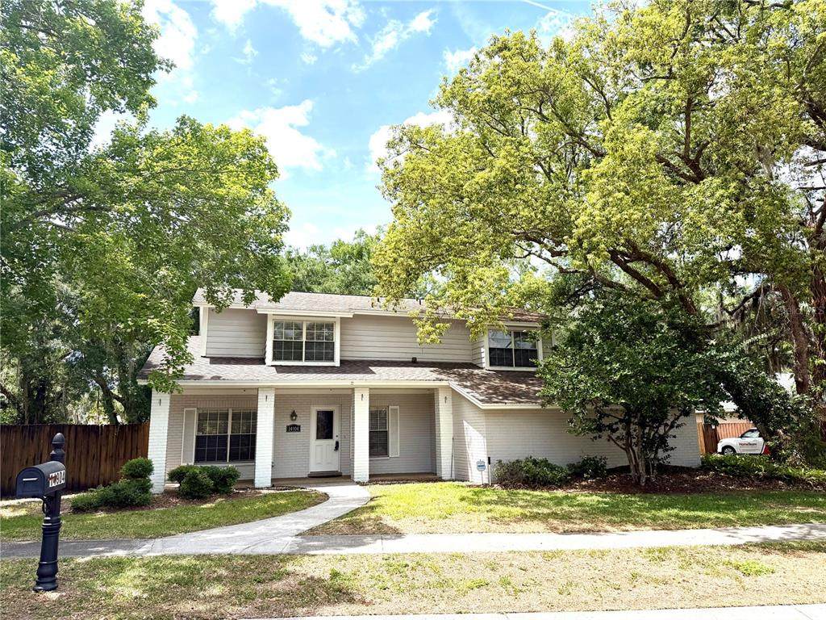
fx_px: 573
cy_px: 310
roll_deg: +0.0
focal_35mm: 24
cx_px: 413
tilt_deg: +10.8
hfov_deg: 71.6
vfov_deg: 56.8
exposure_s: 1/3759
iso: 100
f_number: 1.78
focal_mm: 6.76
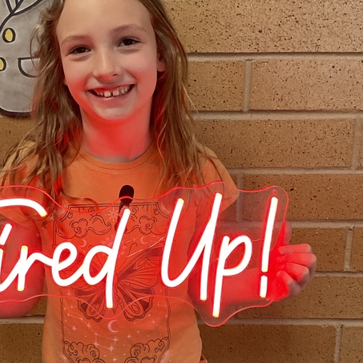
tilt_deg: -16.6
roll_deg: +0.0
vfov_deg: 29.5
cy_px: 196
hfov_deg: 29.3
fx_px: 688
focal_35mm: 58
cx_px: 116
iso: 160
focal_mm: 3
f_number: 1.8
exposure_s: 1/60
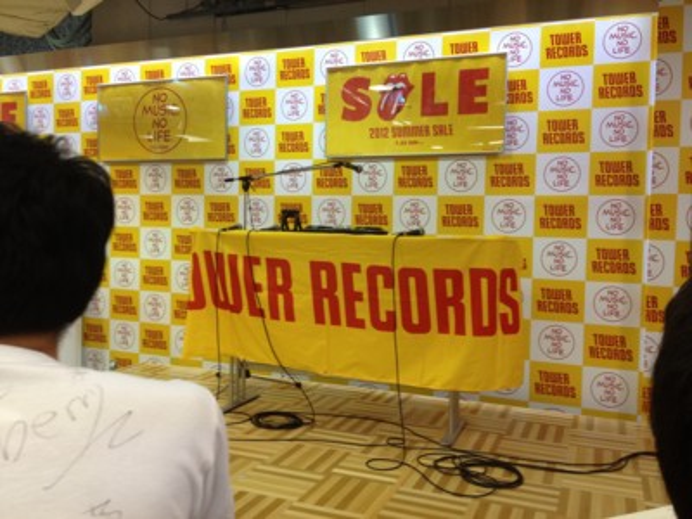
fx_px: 700
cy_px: 260
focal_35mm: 35
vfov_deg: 40.7
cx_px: 346
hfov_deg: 52.6
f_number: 2.4
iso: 80
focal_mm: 4.28
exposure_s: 1/60
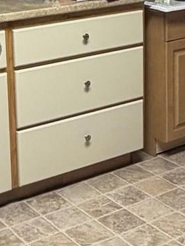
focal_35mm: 89
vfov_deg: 21.5
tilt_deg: -10.5
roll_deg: +2.0
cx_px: 84
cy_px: 19
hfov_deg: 16.6
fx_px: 633
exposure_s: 1/120
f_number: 2.2
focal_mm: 2.22
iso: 250
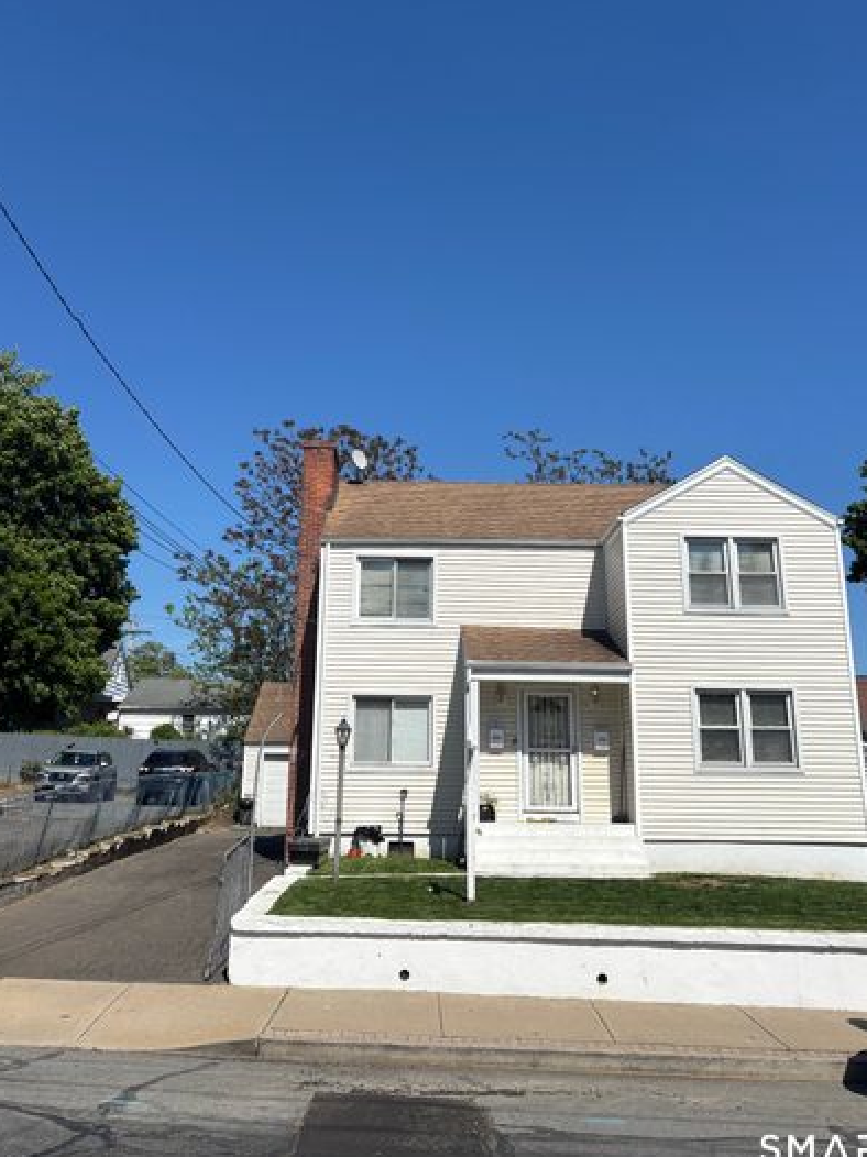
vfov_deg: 54.8
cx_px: 431
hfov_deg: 42.9
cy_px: 443
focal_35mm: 33
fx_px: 1103
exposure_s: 1/5348
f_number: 1.6
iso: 50
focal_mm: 5.96
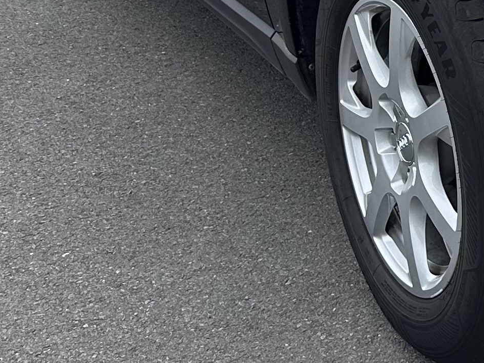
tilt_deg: -15.8
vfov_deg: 14.1
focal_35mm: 102
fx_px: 1426
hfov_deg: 17.5
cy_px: -73
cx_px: 703
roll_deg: +0.8
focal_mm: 6.86
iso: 80
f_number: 1.78
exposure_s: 1/1812
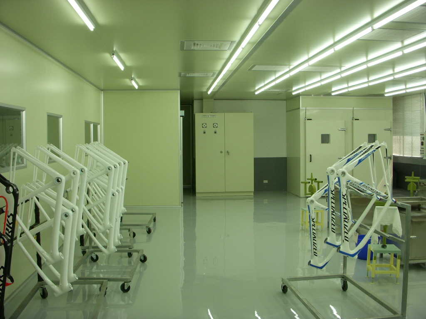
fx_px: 468
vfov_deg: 37.7
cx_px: 213
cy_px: 160
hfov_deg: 49.0
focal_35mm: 38
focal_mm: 6.3
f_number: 3.3
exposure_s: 1/50
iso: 100
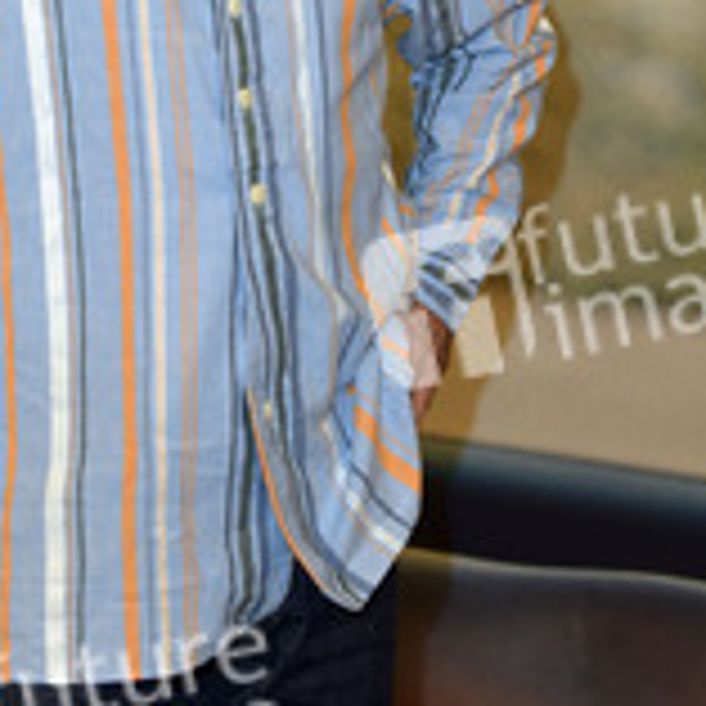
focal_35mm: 95
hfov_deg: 18.2
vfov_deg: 18.0
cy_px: 58
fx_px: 2192
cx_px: 184
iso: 500
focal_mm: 44
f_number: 5.6
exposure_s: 1/200
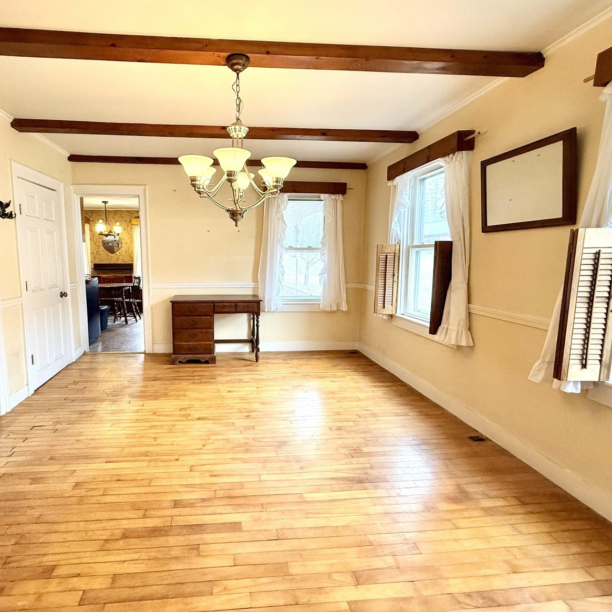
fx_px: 340
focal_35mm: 17
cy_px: 298
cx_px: 245
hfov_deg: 83.0
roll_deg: -0.1
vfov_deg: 83.9
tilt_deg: -7.3
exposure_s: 1/120
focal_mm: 2.22
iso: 320
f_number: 2.2
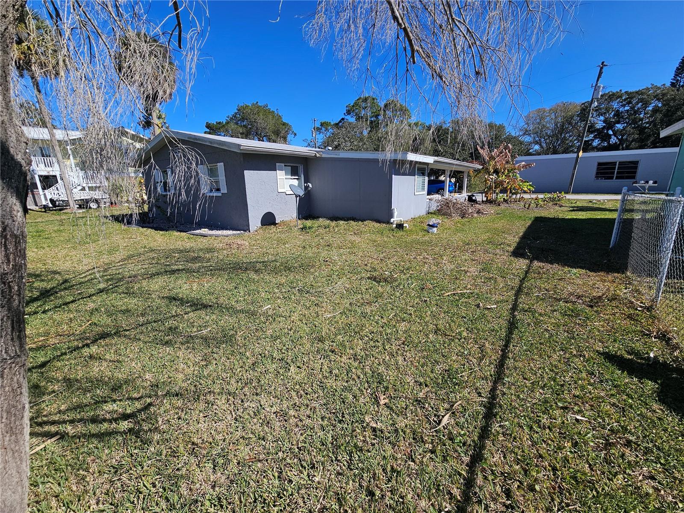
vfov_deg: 89.9
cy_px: 256
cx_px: 342
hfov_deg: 106.2
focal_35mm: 13
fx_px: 257
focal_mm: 2.2
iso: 50
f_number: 2.2
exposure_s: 1/2423
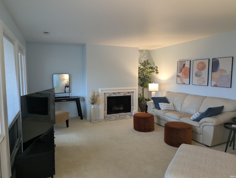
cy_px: 89
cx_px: 118
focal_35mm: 24
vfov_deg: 56.9
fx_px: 164
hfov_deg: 71.5
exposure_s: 1/24
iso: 49
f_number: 1.85
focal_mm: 6.81
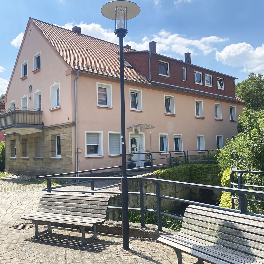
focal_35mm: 31
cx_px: 123
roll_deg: +1.4
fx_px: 267
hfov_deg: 52.5
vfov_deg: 52.5
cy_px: 132
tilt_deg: +4.1
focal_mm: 4.25
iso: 32
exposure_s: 1/2967
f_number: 1.8
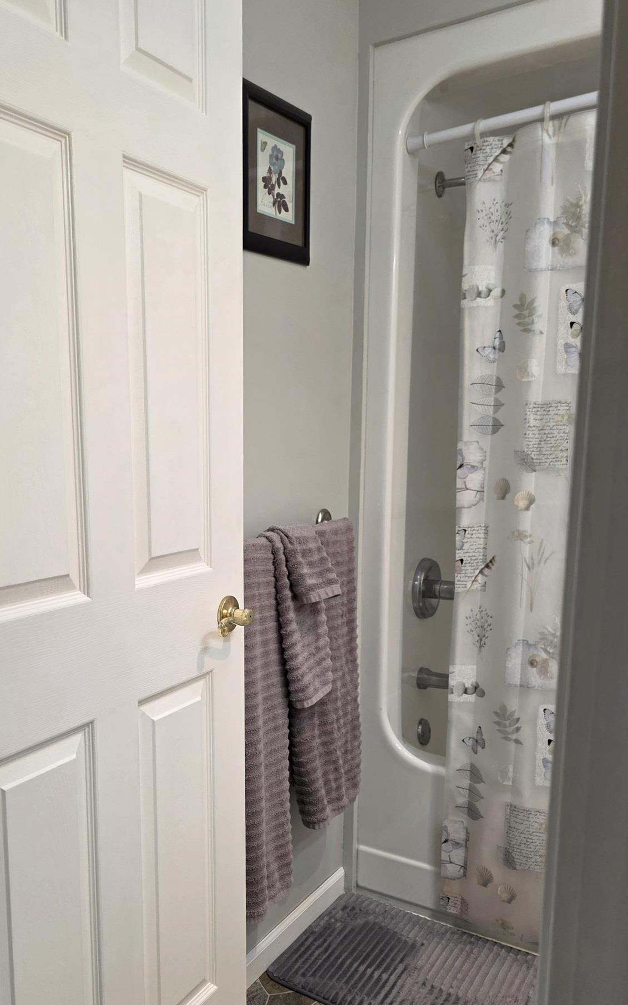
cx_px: 178
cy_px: 585
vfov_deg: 60.9
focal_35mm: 31
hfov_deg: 39.8
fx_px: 849
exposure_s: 1/120
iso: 80
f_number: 1.7
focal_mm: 6.3
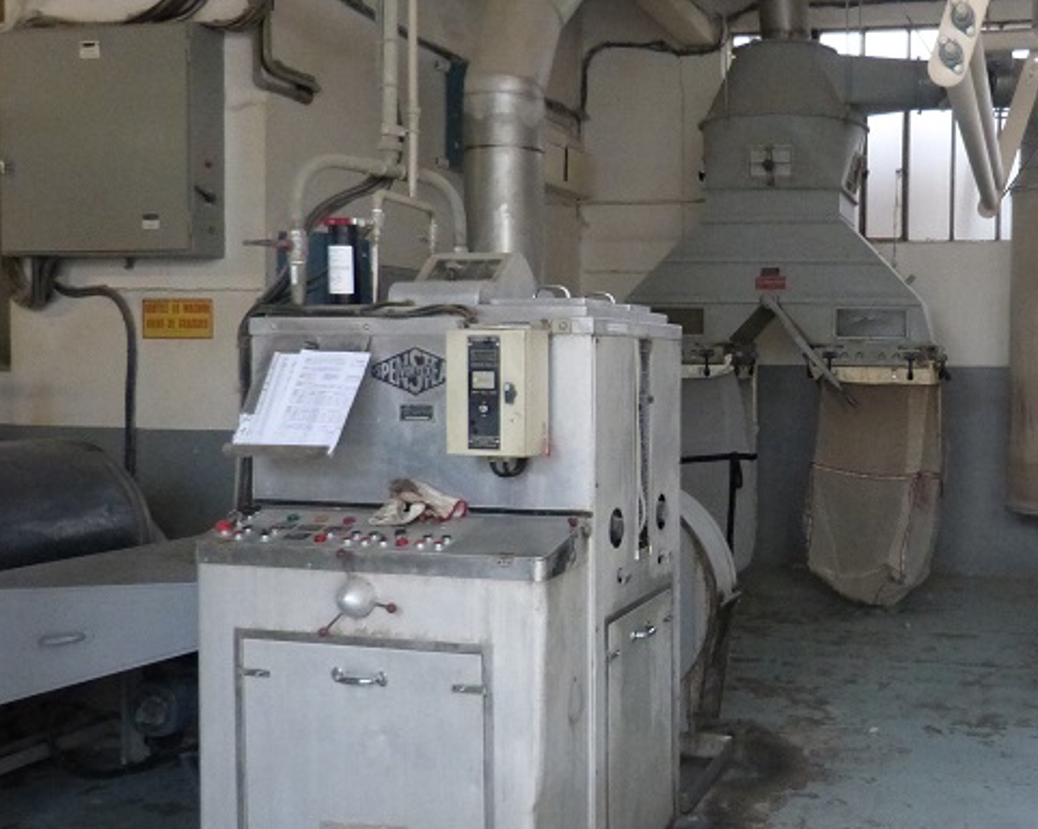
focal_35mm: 39
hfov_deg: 45.1
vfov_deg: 38.2
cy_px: 414
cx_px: 792
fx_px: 1197
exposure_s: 1/125
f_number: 2.8
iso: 800
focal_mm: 4.5
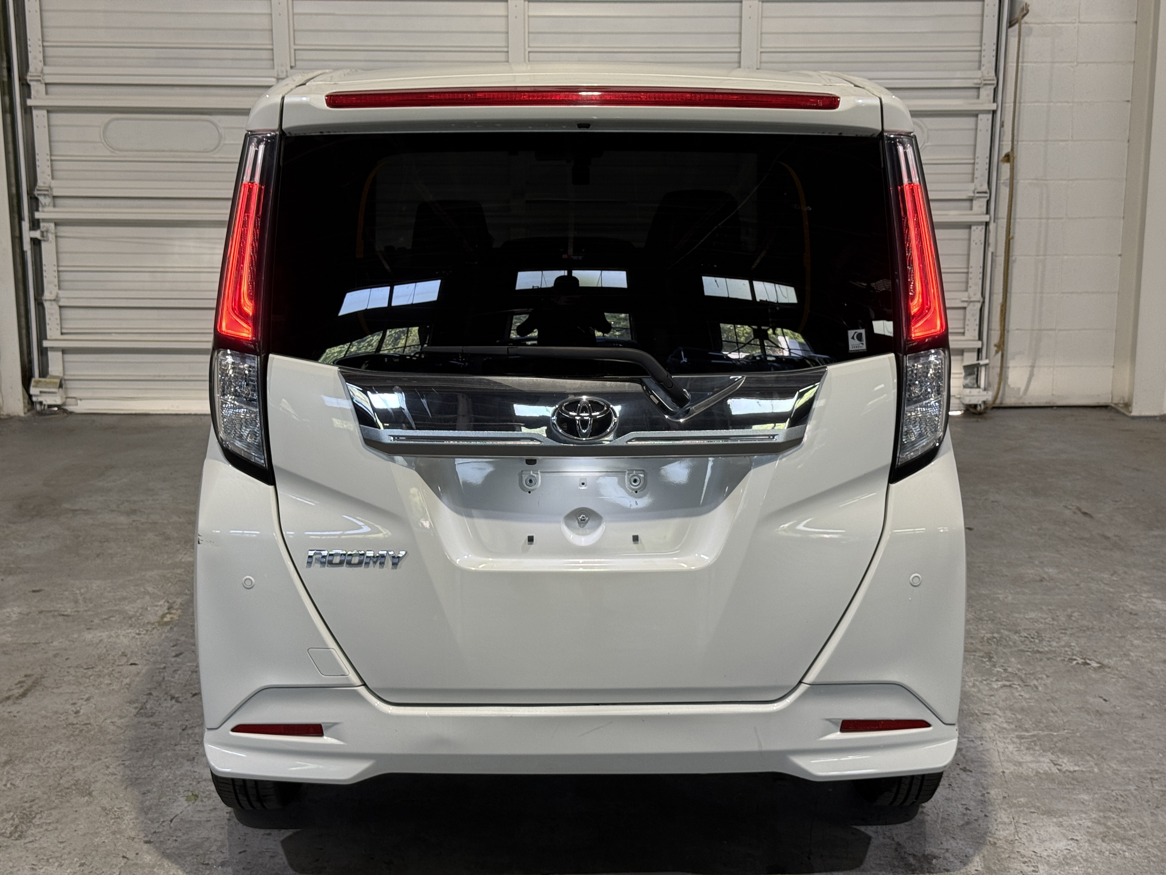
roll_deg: -0.4
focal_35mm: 48
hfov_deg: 39.7
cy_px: 438
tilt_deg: -11.1
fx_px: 1617
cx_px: 583
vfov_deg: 30.3
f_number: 1.78
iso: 64
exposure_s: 1/60
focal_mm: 6.76
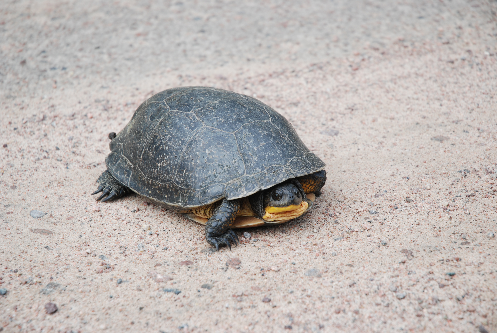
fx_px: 1451
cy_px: 166
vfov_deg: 13.1
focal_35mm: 105
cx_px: 248
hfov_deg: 19.4
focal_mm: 70
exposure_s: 1/400
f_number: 5
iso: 200
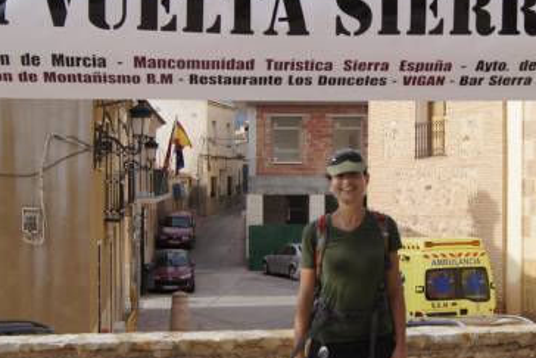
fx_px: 1147
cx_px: 350
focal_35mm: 77
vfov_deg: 17.7
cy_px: 207
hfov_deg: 26.2
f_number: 5
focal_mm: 22
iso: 200
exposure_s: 1/800
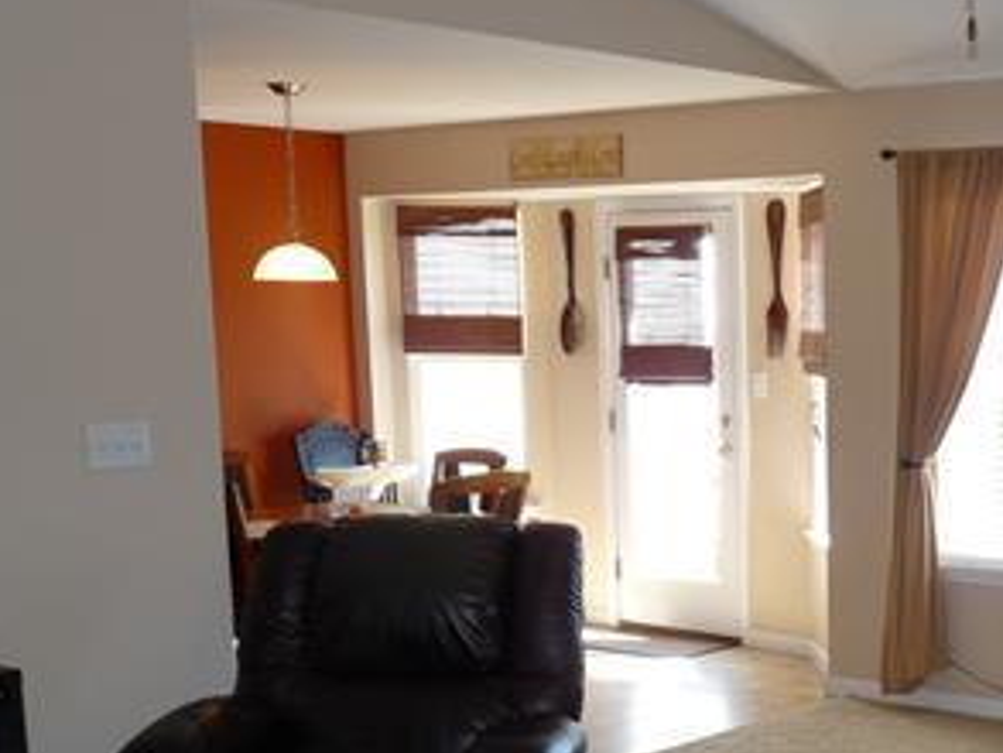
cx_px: 1006
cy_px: 616
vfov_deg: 24.4
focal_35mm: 59
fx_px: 1710
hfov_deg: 30.4
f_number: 2.8
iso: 125
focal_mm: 4.8
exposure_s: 1/40
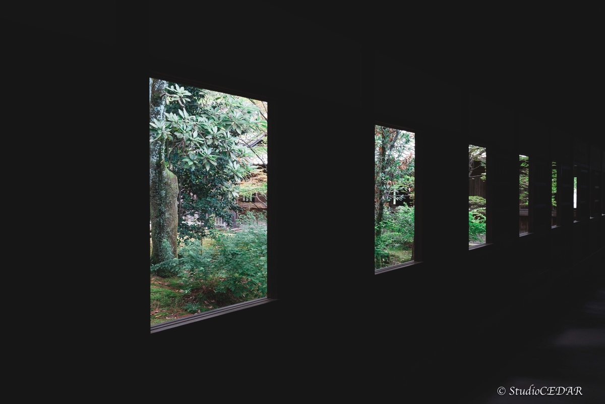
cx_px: 302
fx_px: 588
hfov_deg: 54.4
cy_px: 202
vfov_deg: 37.9
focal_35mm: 35
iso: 1250
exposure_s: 1/125
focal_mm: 35
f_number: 8
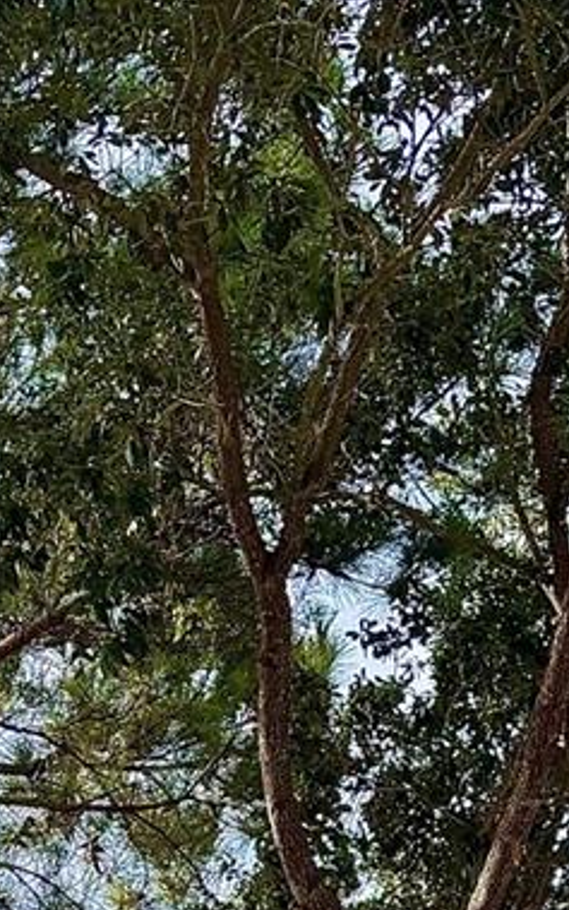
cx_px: 166
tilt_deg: +17.4
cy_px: 1479
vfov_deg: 17.5
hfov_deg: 12.7
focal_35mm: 103
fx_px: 2555
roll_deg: +1.7
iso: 80
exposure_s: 1/1026
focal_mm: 6.76
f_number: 1.78
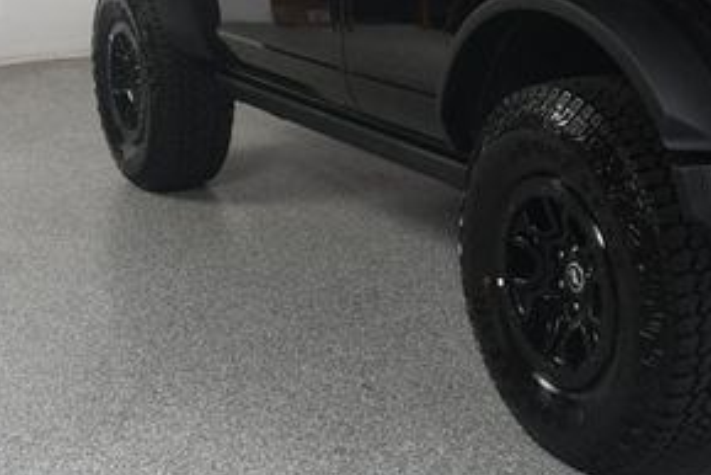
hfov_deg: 26.5
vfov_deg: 18.2
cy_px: 5
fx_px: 1442
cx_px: 679
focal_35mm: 73
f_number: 8
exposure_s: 1/200
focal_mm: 22
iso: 100
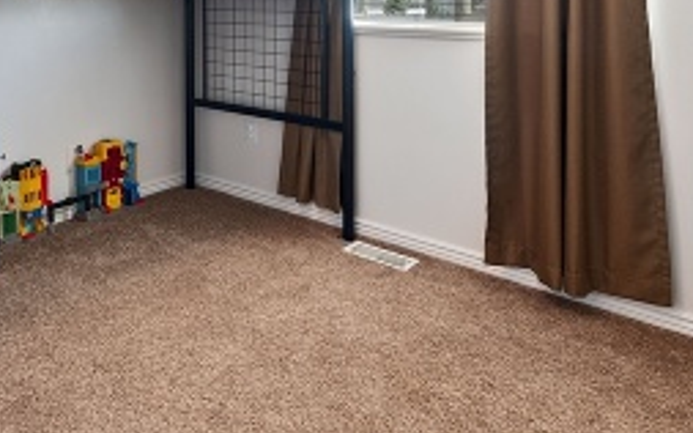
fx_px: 585
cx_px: 211
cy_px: -4
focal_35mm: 31
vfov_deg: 36.3
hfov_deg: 59.3
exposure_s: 2.5
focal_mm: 12
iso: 64
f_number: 8
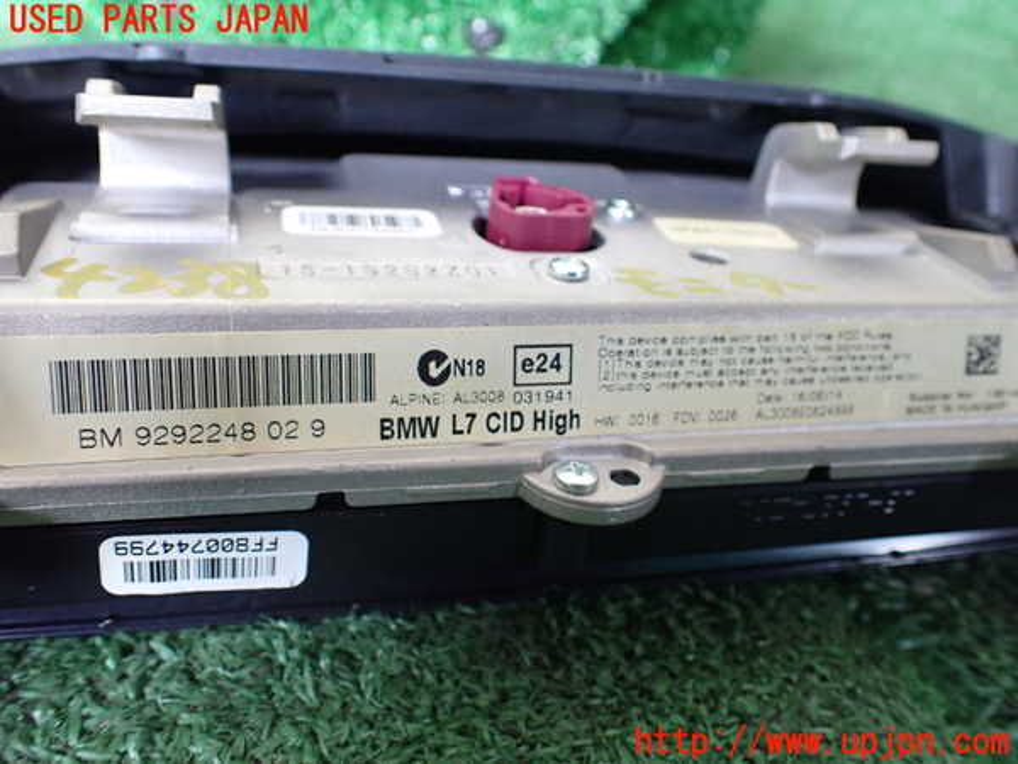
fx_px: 882
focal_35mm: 30
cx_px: 509
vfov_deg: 46.8
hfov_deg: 60.0
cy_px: 382
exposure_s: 1/125
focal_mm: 5.4
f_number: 2.3
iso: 800
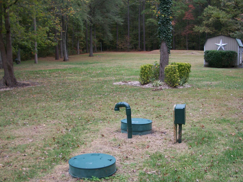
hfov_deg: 43.7
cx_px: 141
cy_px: 107
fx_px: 302
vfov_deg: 33.5
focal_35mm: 43
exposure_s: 1/160
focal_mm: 6.3
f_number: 3.1
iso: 80
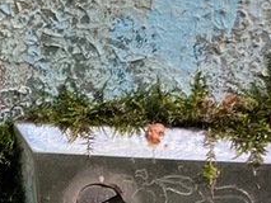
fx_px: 979
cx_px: 359
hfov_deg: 15.0
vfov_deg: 10.5
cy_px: 455
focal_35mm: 125
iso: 64
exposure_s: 1/122
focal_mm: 4.25
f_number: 1.8
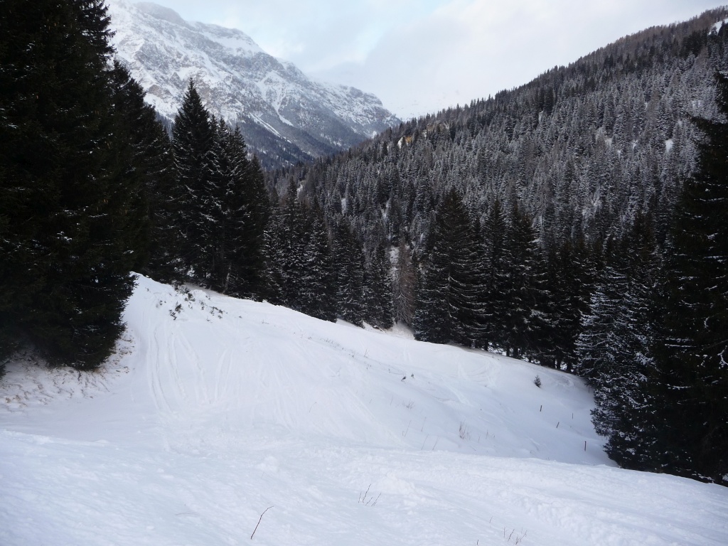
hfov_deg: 63.4
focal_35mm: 28
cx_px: 364
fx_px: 589
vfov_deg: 49.7
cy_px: 273
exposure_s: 1/200
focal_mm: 4.7
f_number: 3.3
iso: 100
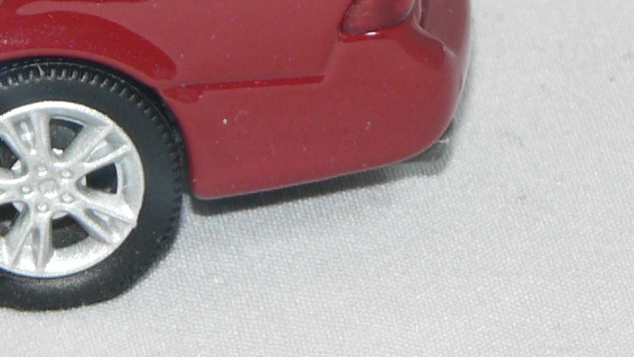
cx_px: -487
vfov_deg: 2.2
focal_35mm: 559
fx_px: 9397
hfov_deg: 3.8
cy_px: -103
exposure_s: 1/60
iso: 80
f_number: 3.2
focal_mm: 21.6
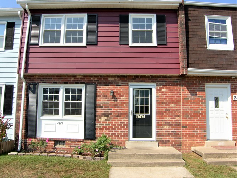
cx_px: 118
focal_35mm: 28
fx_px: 192
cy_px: 89
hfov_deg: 63.5
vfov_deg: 49.7
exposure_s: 1/250
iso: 50
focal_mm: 7.4
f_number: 7.1
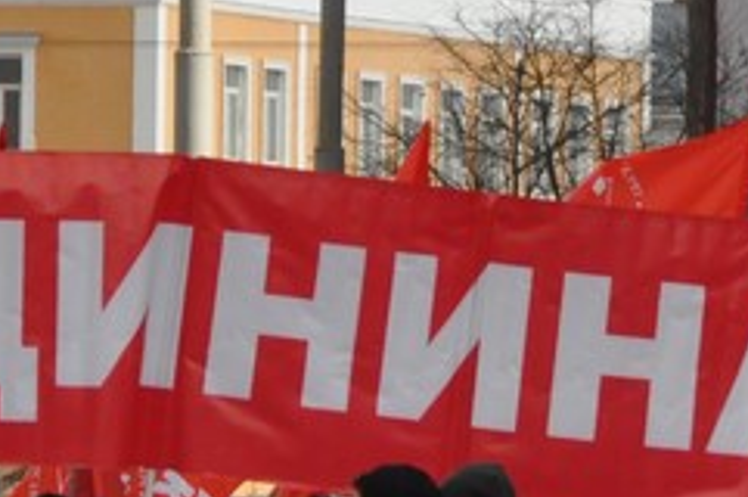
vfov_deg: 1.5
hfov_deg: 2.2
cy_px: -270
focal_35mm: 936
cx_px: -248
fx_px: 19422
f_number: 13
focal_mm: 130
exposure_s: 1/640
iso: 1000
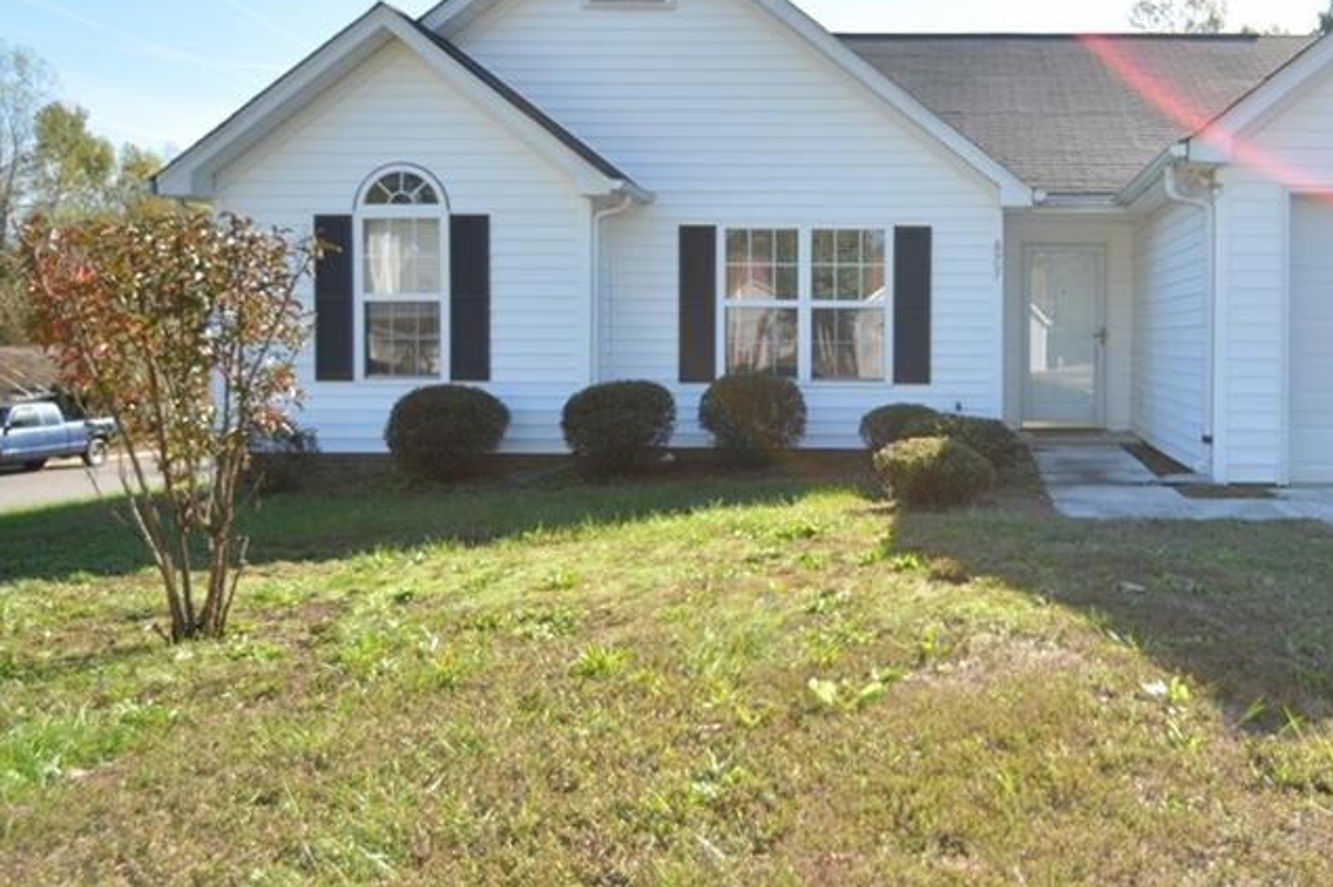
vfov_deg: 44.5
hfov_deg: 60.4
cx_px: 989
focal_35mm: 29
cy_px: 333
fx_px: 1073
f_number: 4
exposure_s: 1/1250
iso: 320
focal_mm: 12
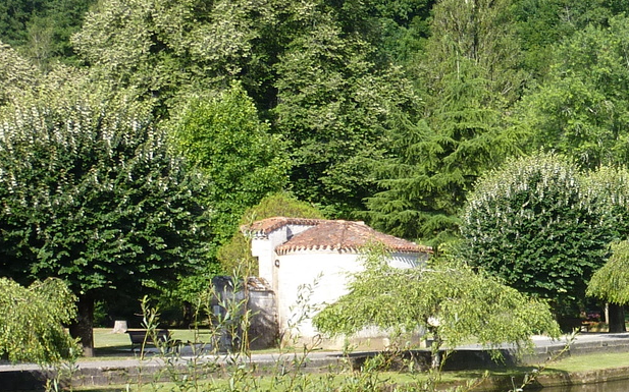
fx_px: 1885
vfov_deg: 11.8
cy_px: 332
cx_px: 656
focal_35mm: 110
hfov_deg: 18.4
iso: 80
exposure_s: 1/320
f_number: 4
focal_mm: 6.5
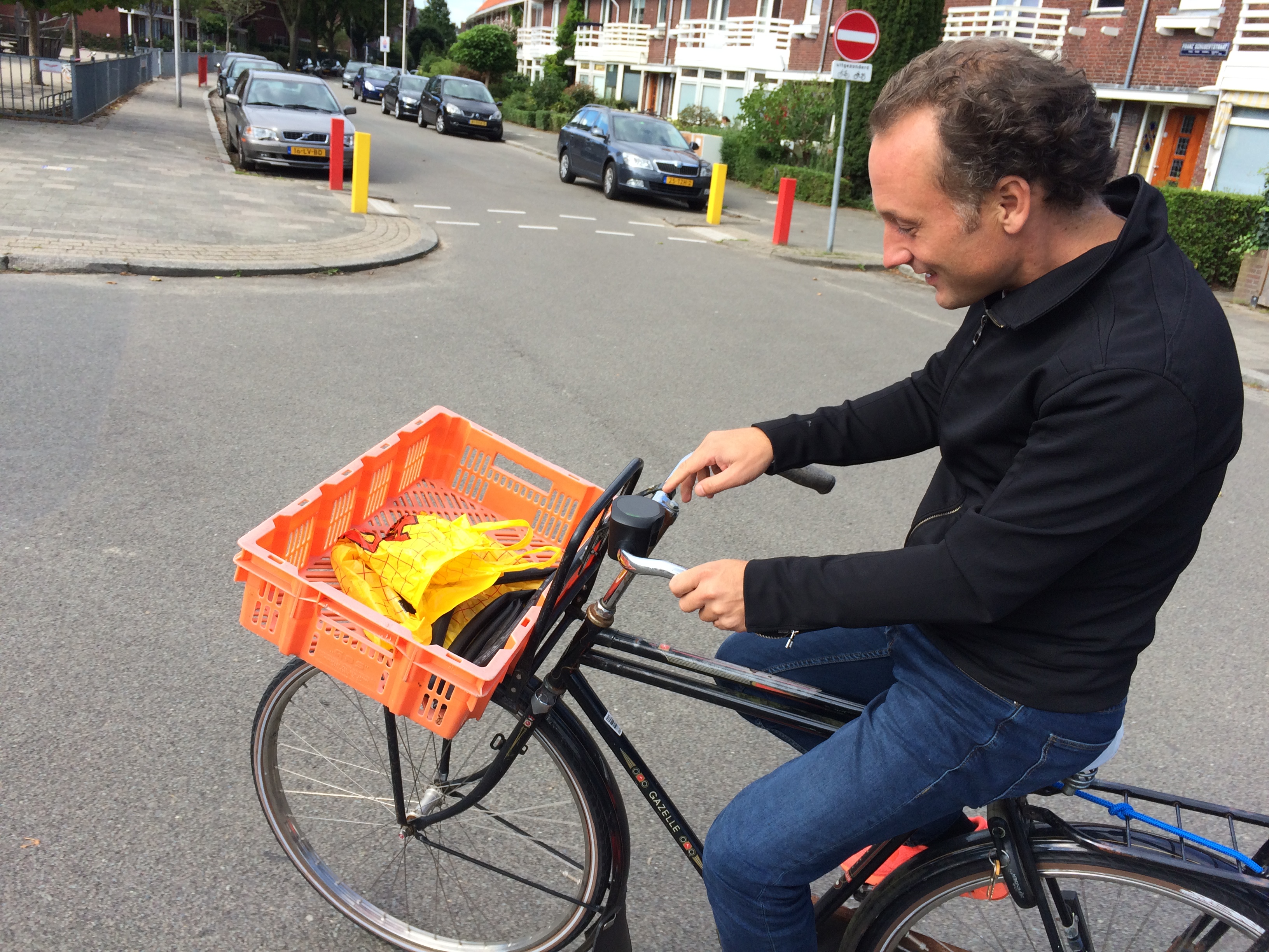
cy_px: 476
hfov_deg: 61.7
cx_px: 634
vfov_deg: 48.2
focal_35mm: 29
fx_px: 1063
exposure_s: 1/612
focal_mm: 4.15
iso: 32
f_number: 2.2
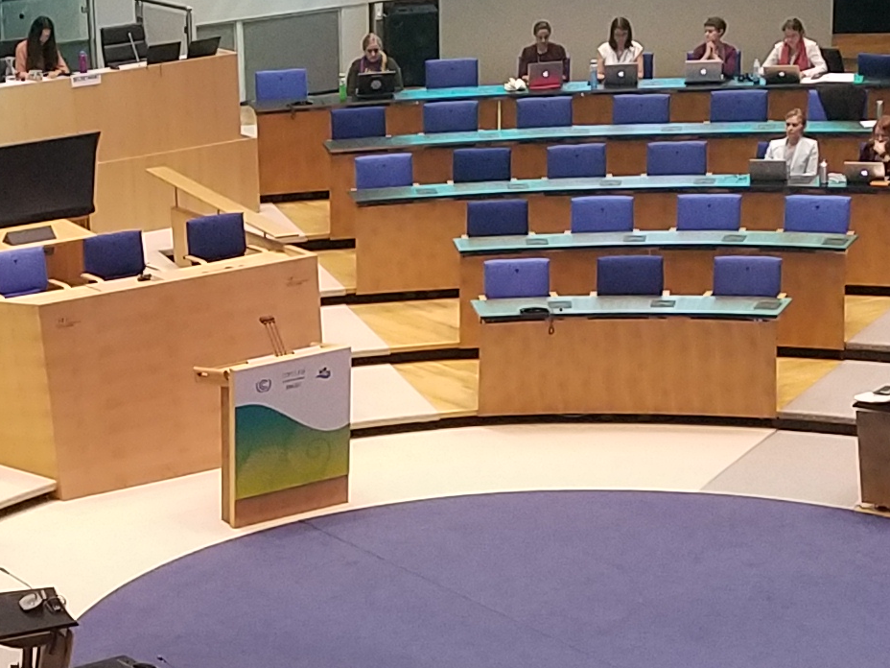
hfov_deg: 17.3
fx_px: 2905
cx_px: 188
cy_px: 475
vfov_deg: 13.1
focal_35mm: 113
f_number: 1.7
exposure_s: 1/50
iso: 200
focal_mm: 4.2
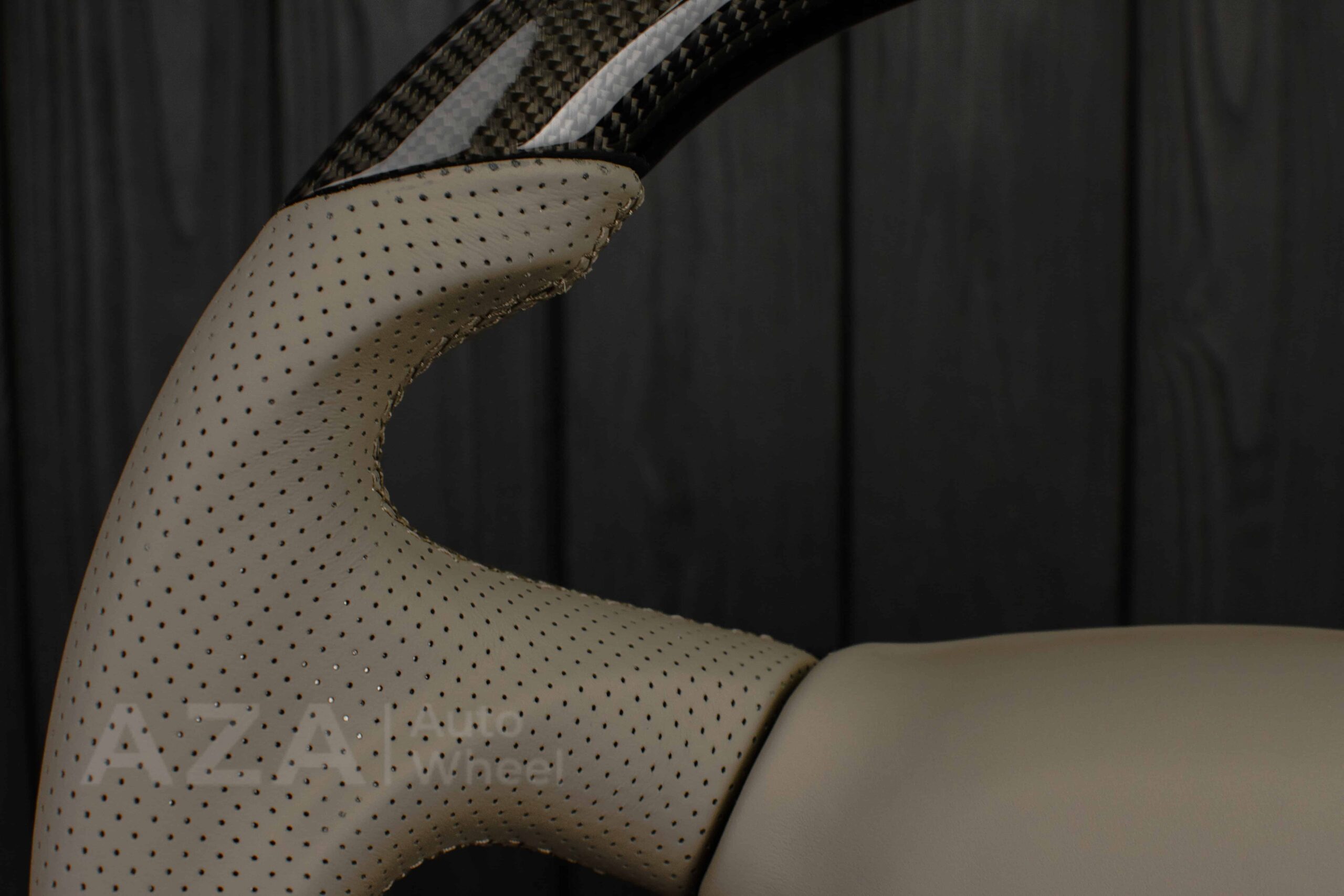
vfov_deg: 25.8
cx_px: 672
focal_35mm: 52
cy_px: 448
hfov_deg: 37.8
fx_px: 1960
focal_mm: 35
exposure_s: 1/125
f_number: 6.3
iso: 500
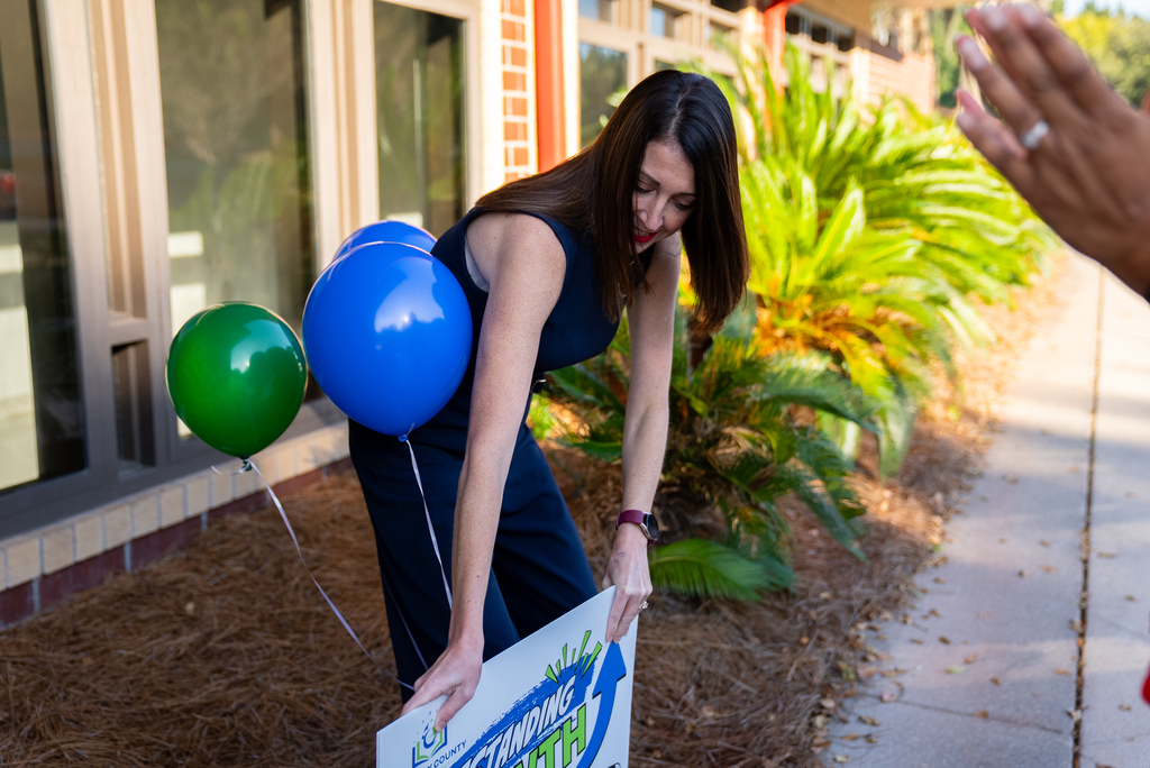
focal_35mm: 40
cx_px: 575
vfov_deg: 33.4
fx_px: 1278
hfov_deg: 48.4
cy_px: 384
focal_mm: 40
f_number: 2.8
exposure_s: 1/800
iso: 250
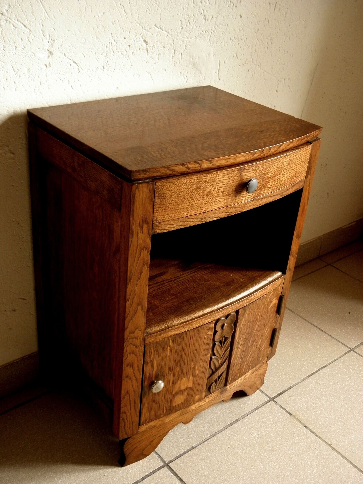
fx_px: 545
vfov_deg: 47.9
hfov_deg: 36.8
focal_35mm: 39
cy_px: 242
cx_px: 182
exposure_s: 1/30
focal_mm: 7.1
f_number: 3.8
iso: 200
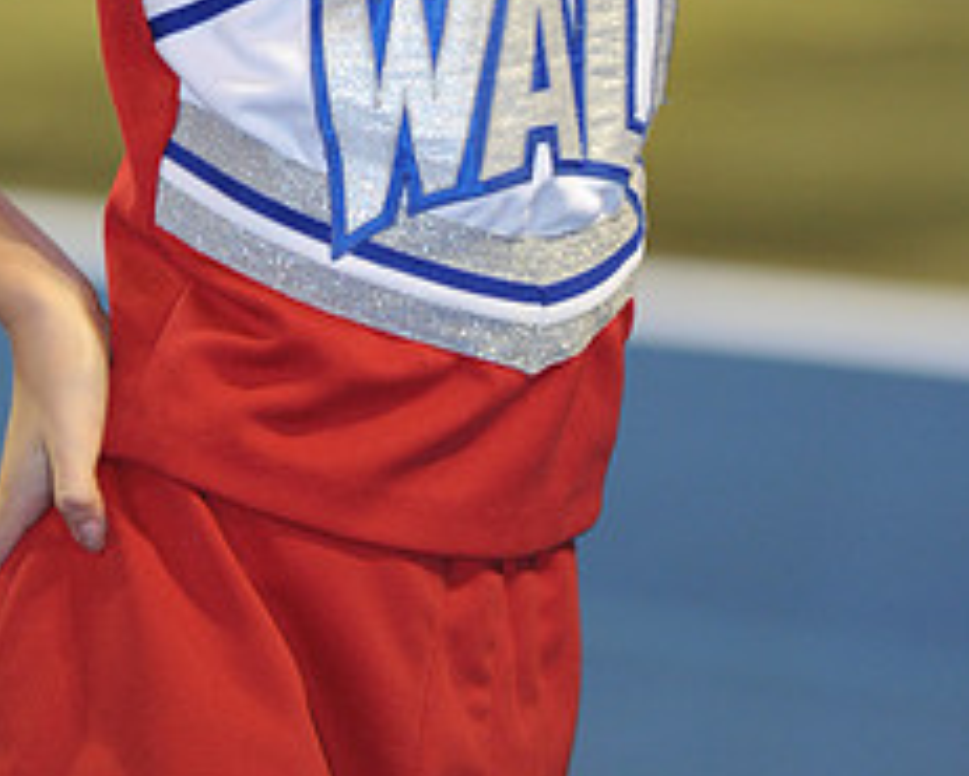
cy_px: -323
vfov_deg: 3.3
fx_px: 13513
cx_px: 394
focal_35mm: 471
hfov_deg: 4.1
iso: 1600
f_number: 2.8
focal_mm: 200
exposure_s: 1/60
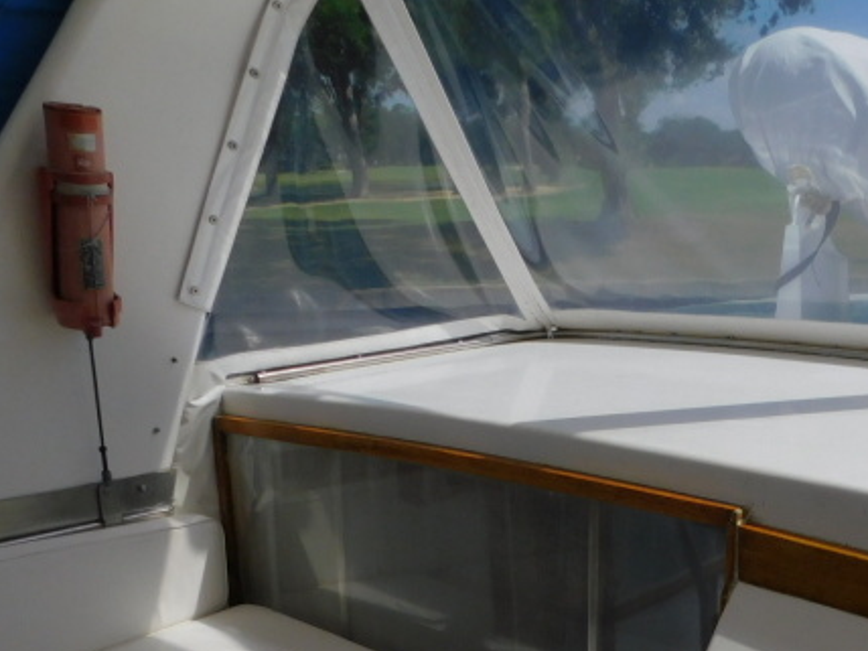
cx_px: 777
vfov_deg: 32.8
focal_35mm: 43
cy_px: 509
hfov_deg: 40.6
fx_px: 1078
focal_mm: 4
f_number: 6
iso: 125
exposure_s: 1/1000
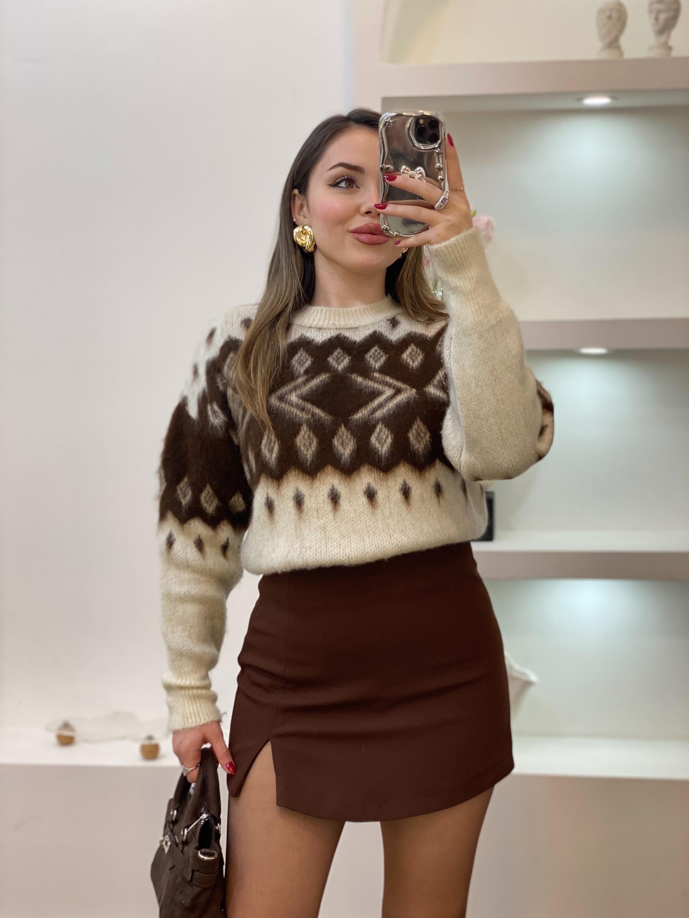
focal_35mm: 52
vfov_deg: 36.8
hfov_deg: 28.0
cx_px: 344
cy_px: 459
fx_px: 1380
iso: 80
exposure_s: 1/100
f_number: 2
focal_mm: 6
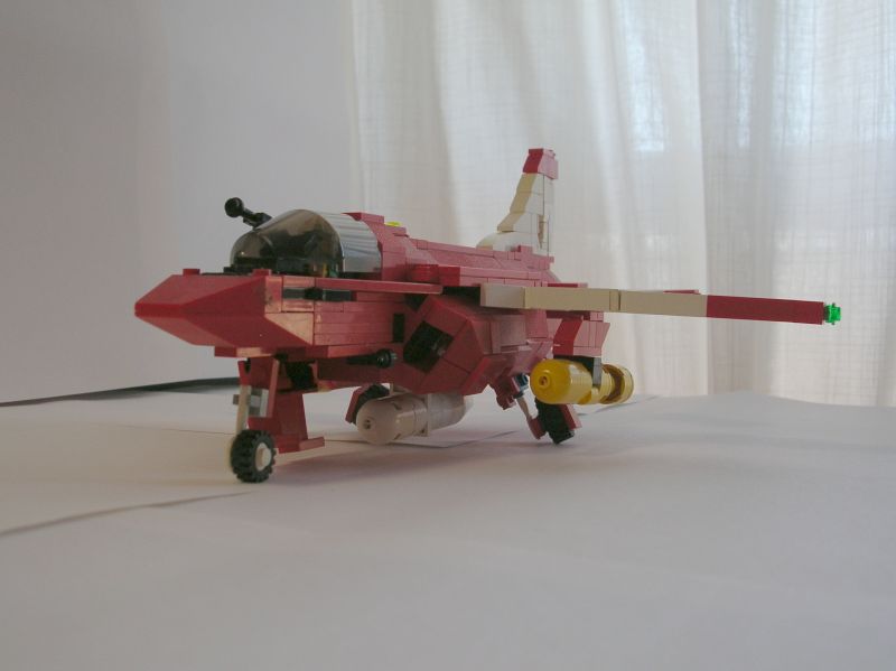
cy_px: 336
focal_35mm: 40
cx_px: 448
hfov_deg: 46.8
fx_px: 1035
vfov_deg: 35.9
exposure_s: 1/37.3
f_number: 3
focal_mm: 6.6
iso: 50
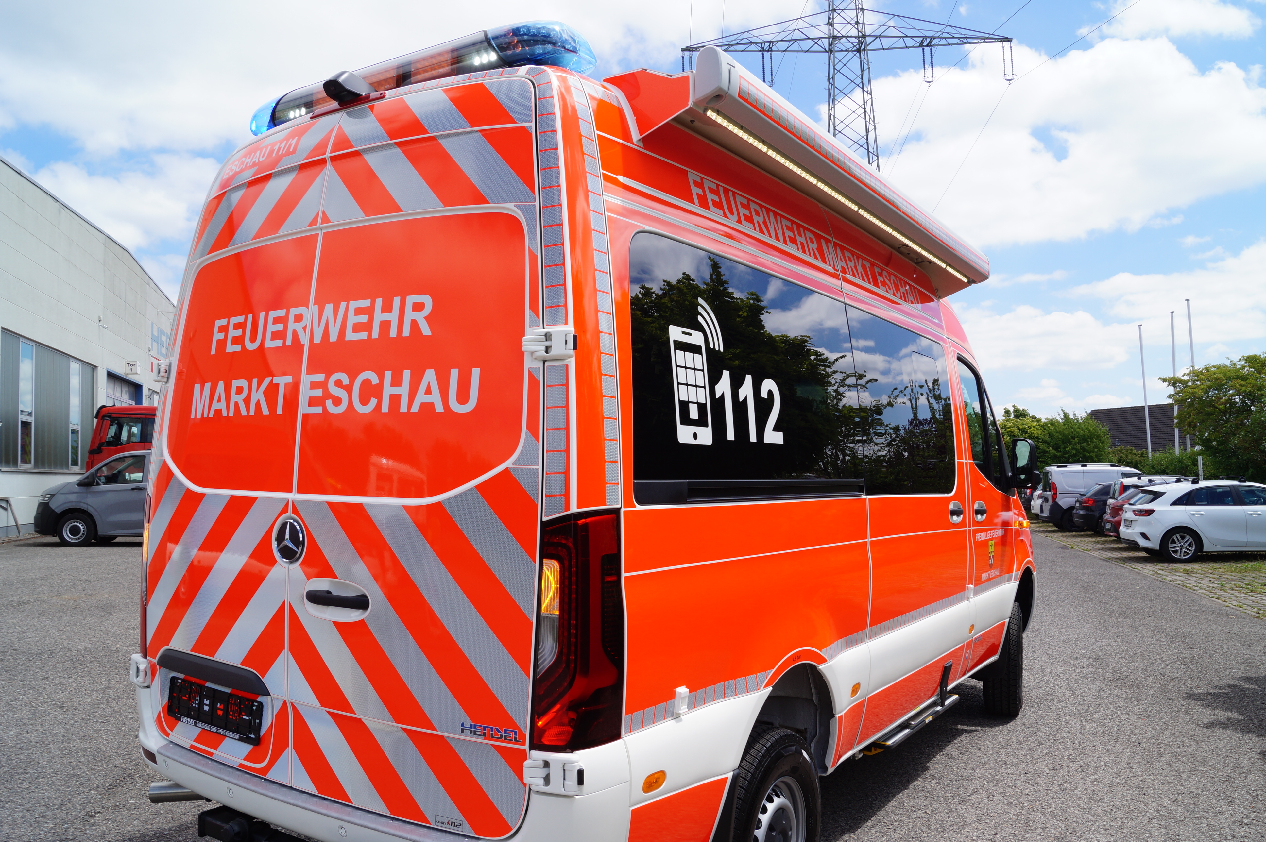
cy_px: 421
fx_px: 949
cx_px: 633
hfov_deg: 67.4
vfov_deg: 47.9
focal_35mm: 27
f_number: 10
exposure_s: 1/160
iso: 100
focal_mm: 18
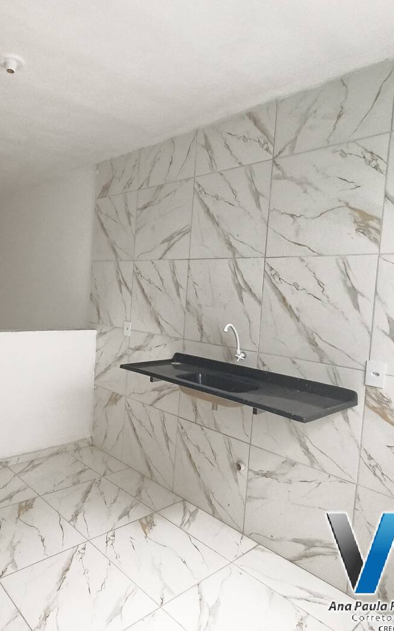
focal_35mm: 22
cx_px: 86
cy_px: 314
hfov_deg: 52.0
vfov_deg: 79.7
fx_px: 378
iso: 320
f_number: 2.2
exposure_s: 1/60
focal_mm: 1.67
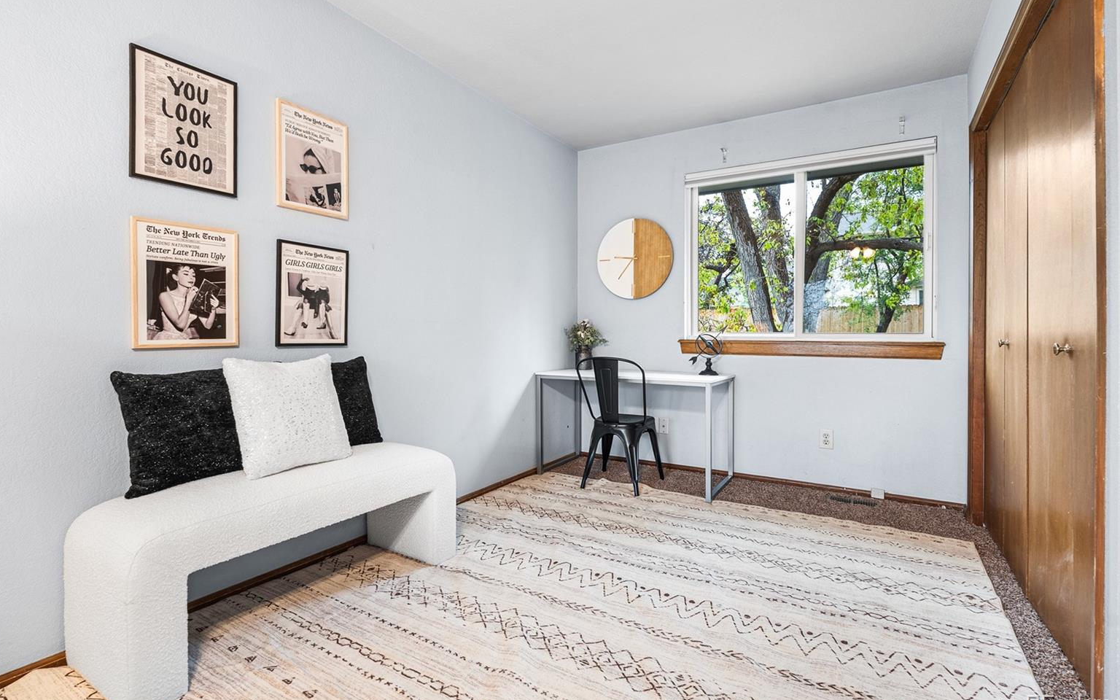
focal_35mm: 17
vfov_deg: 67.9
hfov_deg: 94.4
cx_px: 561
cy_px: 328
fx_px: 519
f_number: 8
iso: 200
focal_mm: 16
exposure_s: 2
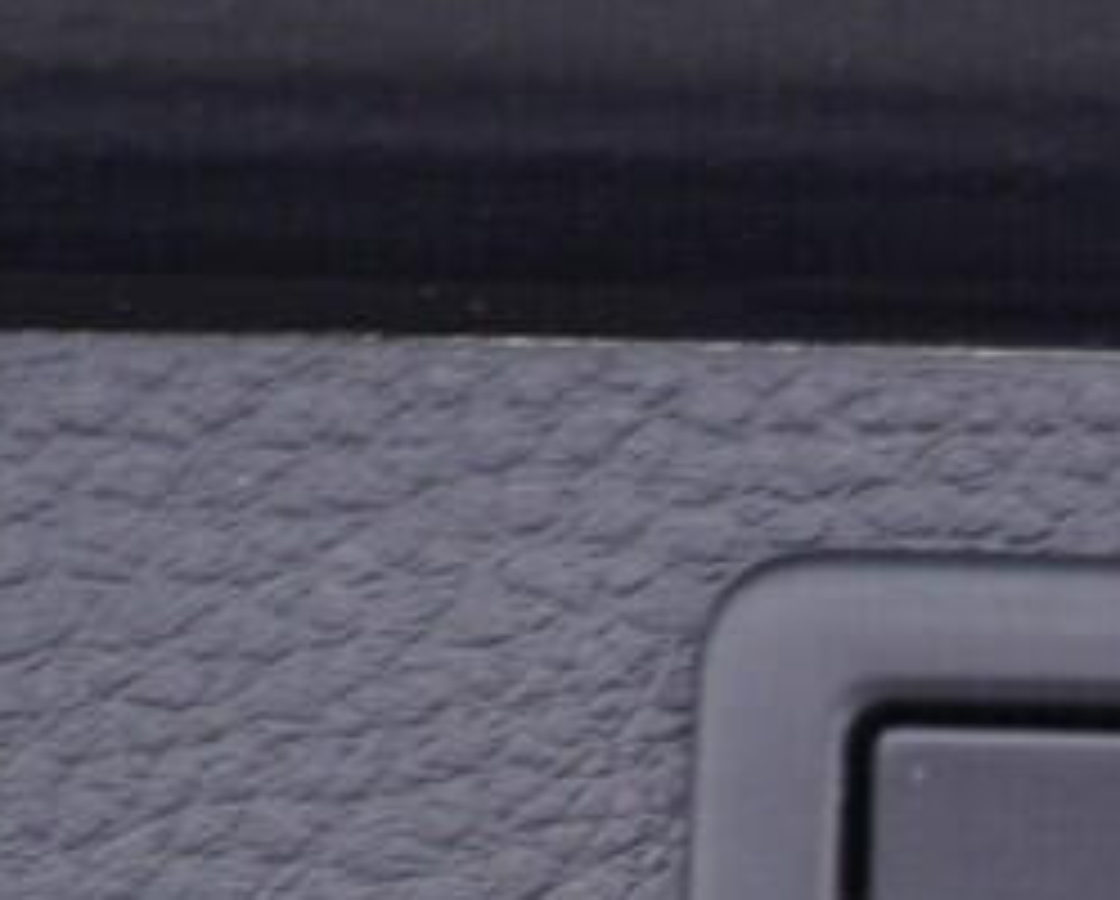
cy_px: 1030
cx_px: 1786
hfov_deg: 9.5
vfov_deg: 7.9
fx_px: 6474
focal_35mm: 195
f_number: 2.8
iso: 250
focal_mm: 24
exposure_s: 1/40
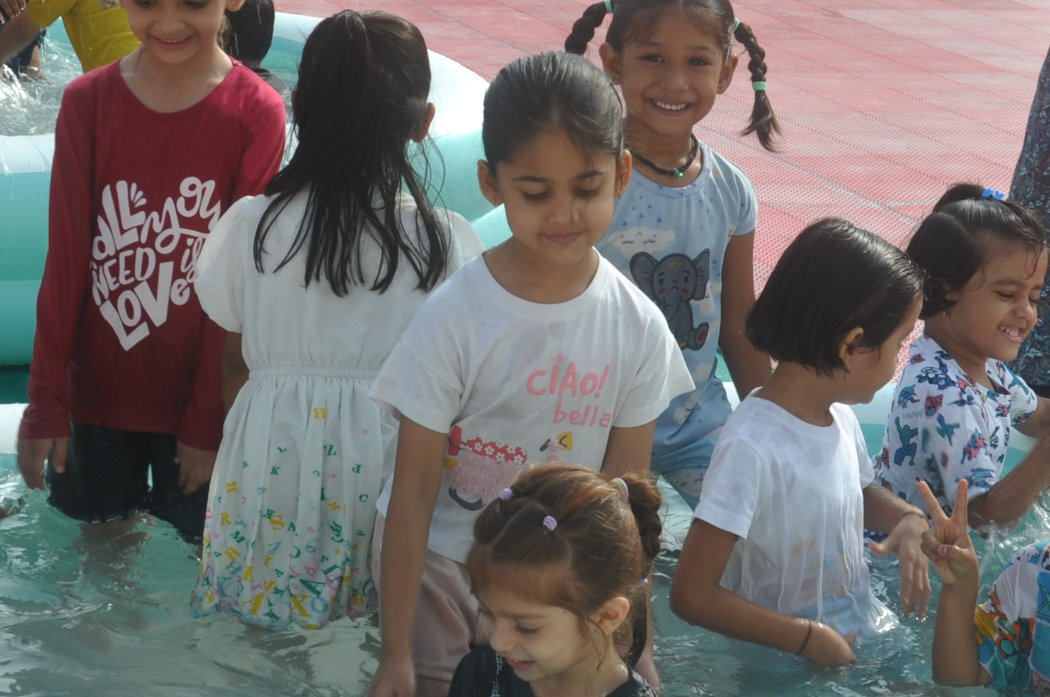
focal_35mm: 108
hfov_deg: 18.9
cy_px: 223
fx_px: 3146
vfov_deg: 12.6
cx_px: 502
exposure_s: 1/125
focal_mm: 28
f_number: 11
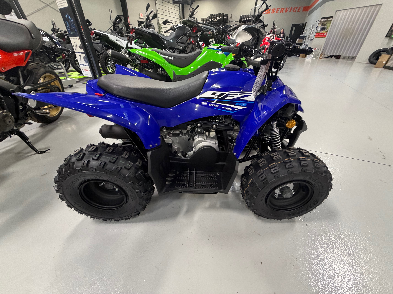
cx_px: 196
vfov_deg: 85.7
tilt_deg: -34.0
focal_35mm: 14
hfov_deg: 102.1
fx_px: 159
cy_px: 147
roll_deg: +0.4
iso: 320
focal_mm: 2.22
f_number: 2.2
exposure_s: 1/60
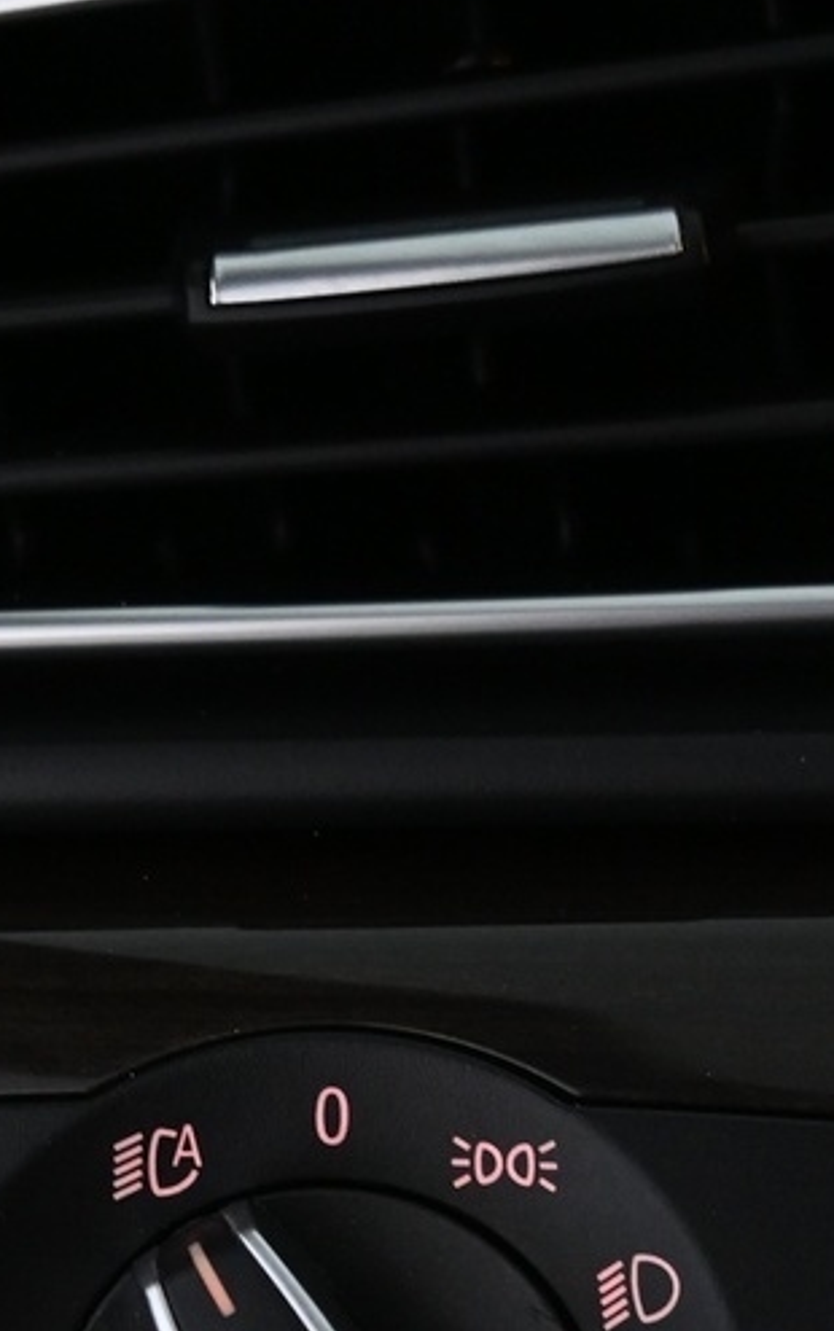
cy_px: 1323
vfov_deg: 18.1
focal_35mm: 112
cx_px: 207
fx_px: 4085
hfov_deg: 11.6
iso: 1600
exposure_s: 1/40
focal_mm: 22.5
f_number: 4
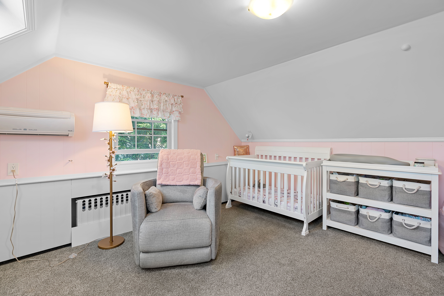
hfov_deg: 96.7
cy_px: 148
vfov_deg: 73.8
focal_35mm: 16
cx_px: 222
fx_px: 197
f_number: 7.1
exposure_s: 1.6
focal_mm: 16
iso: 125
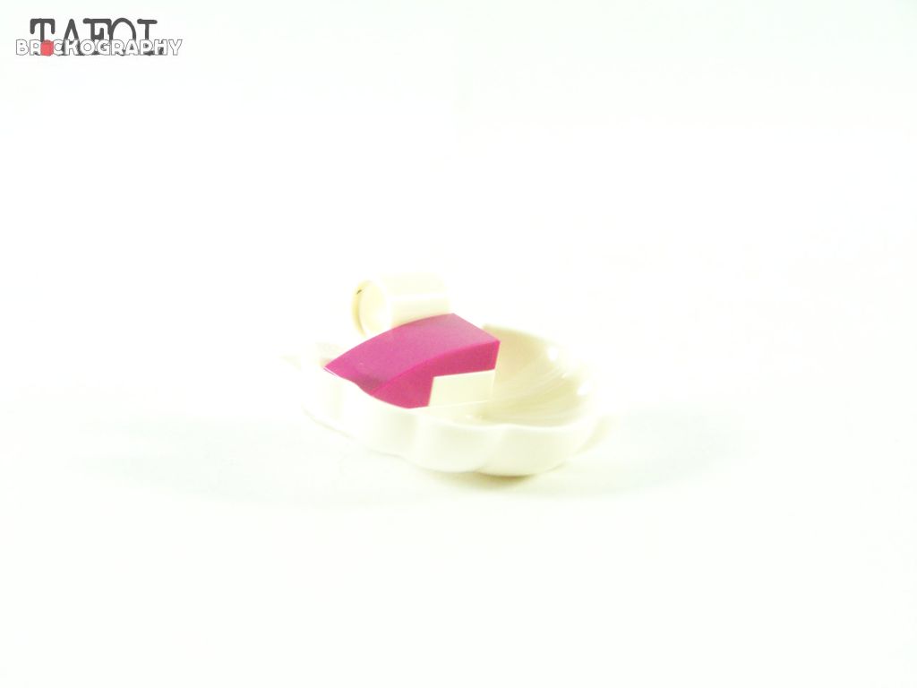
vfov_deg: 12.7
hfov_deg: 16.8
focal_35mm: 117
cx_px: 458
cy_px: 344
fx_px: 3099
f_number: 3.6
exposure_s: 1/60
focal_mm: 19.4
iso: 400
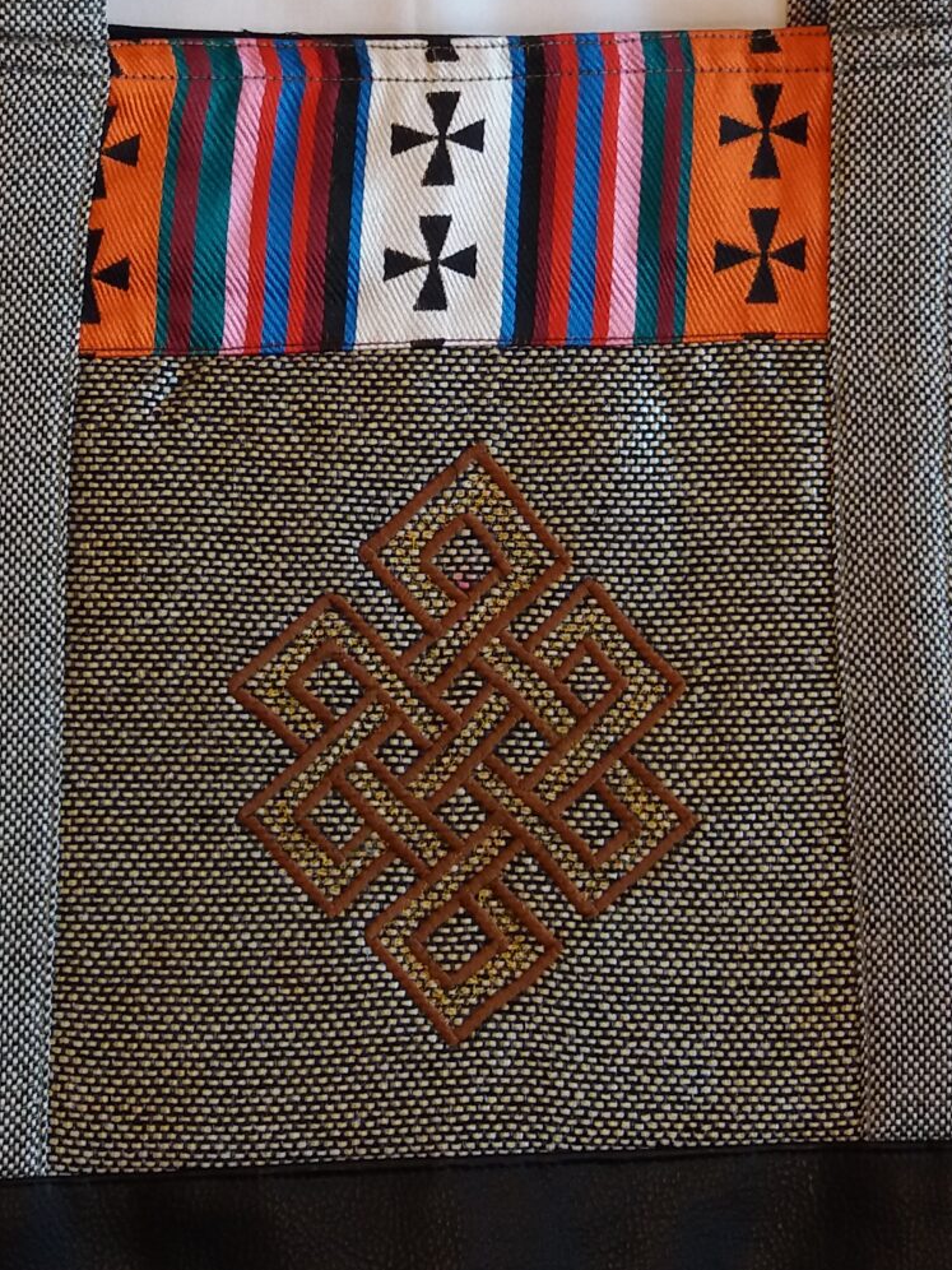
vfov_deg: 26.8
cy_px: 351
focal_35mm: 72
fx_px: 2640
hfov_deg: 20.4
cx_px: 366
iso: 100
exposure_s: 1/100
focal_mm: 3.7
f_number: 1.9
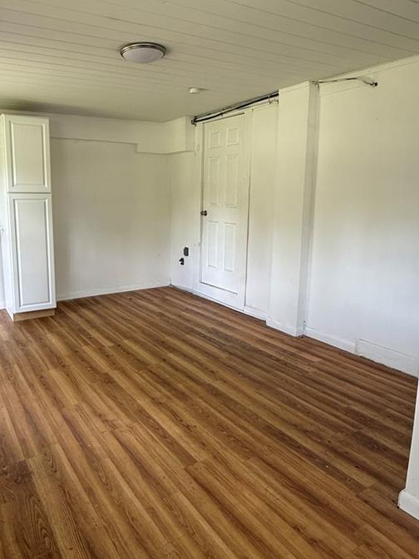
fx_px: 403
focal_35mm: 25
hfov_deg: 54.4
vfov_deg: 69.3
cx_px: 161
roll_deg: +0.5
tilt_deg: -8.8
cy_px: 265
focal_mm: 2.22
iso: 125
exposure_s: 1/99
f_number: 2.2
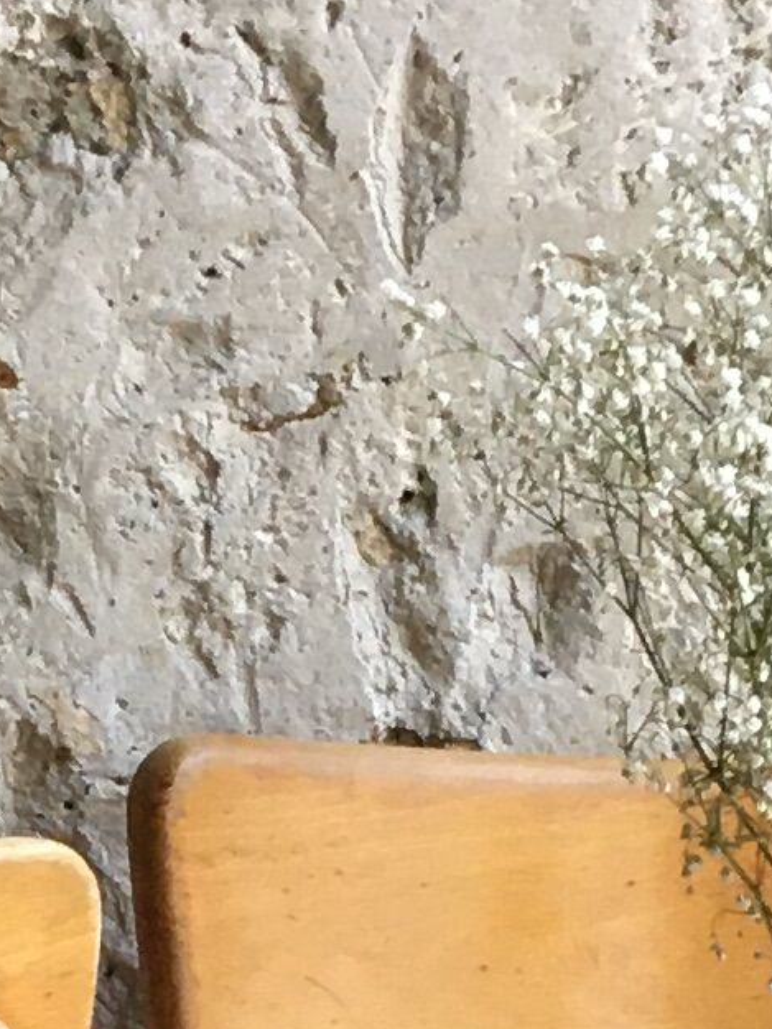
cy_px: 1523
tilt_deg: -11.8
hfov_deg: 7.9
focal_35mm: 187
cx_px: -21
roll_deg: +0.7
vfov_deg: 10.2
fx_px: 5559
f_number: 2.2
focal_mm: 4.15
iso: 50
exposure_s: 1/33
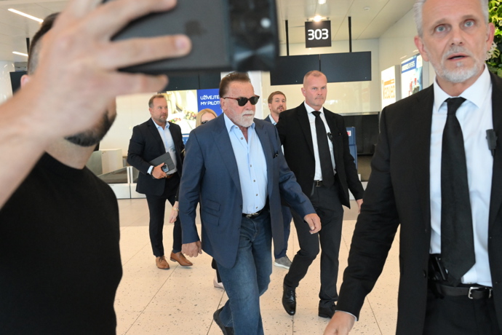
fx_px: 558
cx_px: 251
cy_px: 168
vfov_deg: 33.4
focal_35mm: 40
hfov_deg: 48.5
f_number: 4.5
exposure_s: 1/320
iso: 4000
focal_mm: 27
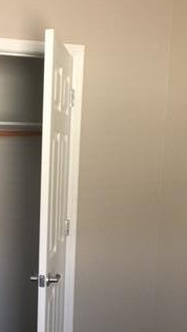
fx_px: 564
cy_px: 254
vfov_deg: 32.1
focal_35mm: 64
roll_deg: +0.3
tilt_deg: -7.8
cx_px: -62
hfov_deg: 17.6
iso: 80
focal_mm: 4.15
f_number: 2.2
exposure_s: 1/15
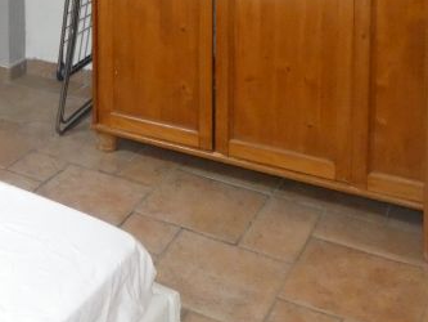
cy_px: -130
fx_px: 742
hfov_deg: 30.7
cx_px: 44
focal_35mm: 60
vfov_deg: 21.4
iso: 800
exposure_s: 1/60
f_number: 2.8
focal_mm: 3.6
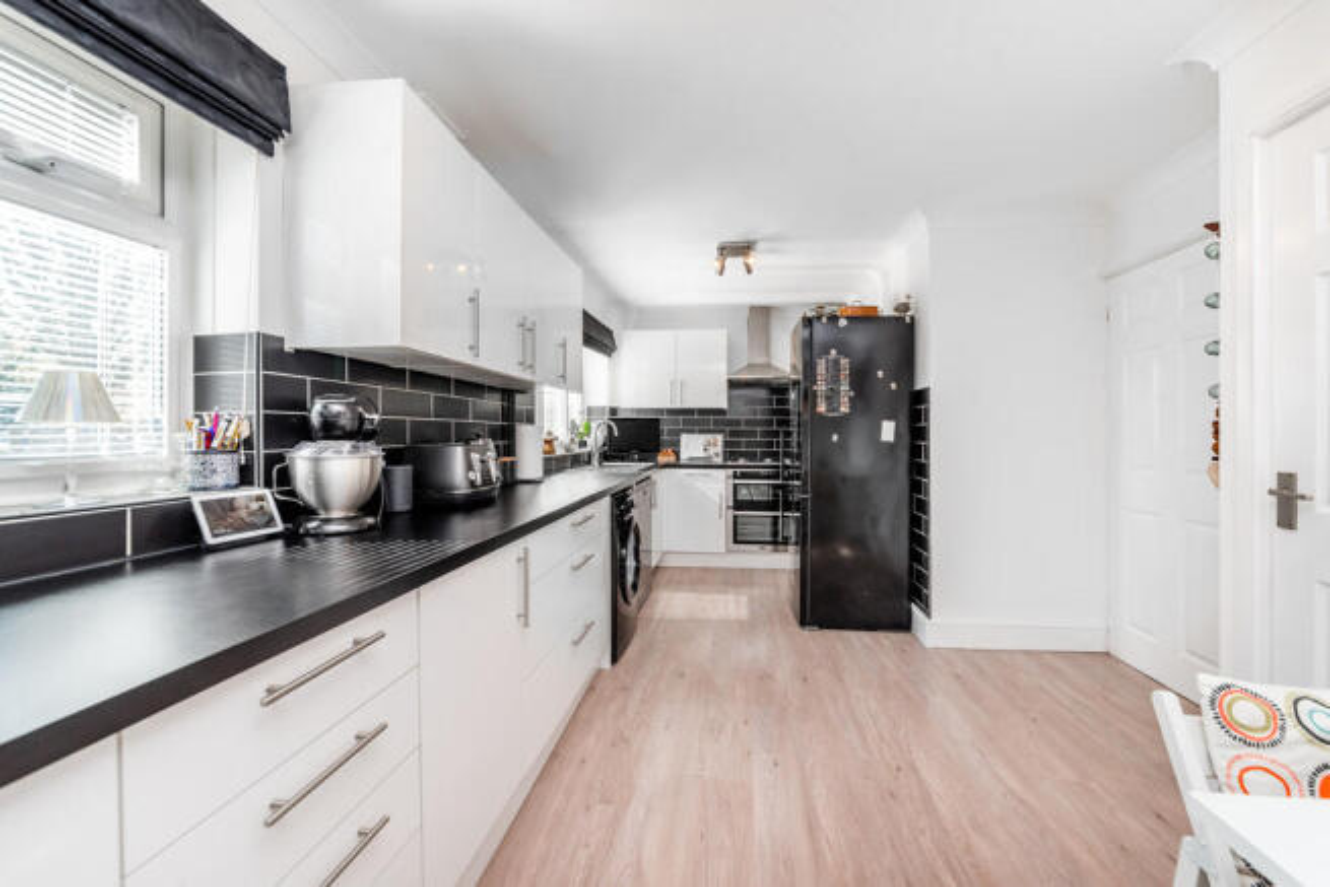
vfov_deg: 90.0
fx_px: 443
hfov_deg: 112.6
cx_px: 665
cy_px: 444
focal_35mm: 12
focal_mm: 12
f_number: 8
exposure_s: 1/40
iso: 320
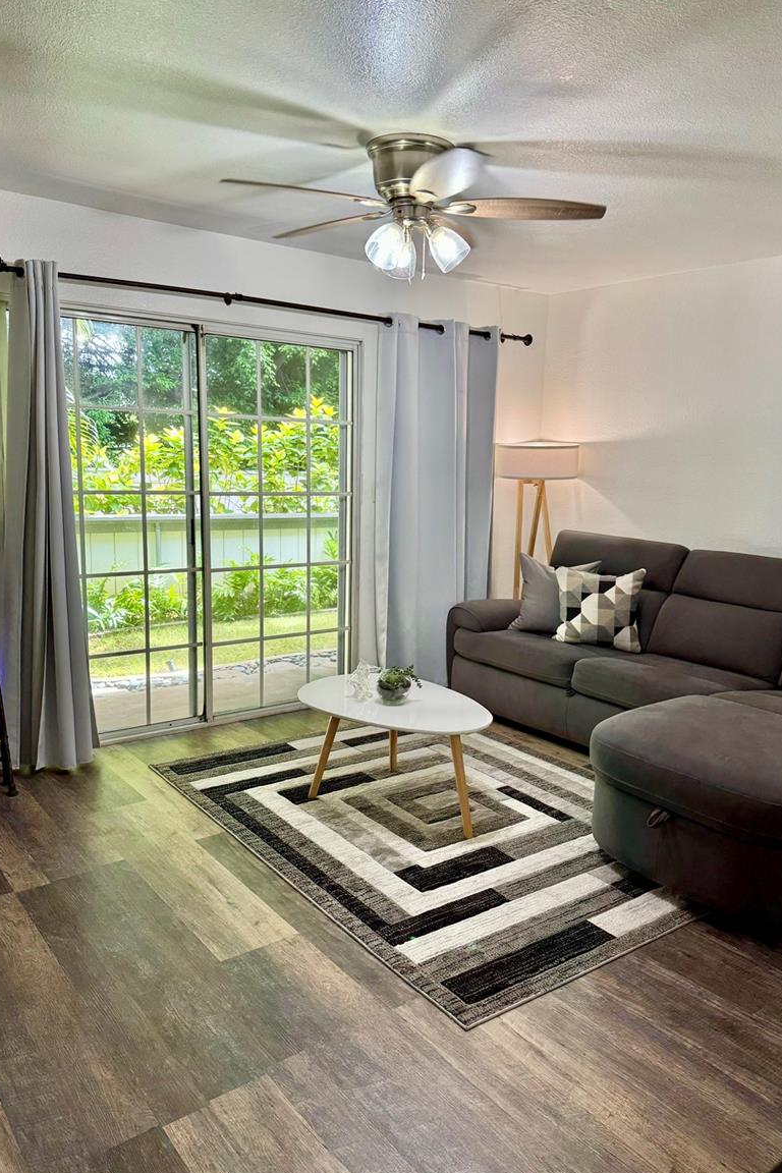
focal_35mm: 26
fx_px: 847
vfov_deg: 69.4
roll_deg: -0.6
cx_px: 433
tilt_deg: -8.6
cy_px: 593
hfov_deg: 49.5
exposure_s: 1/120
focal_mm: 6.76
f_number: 1.78
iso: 160
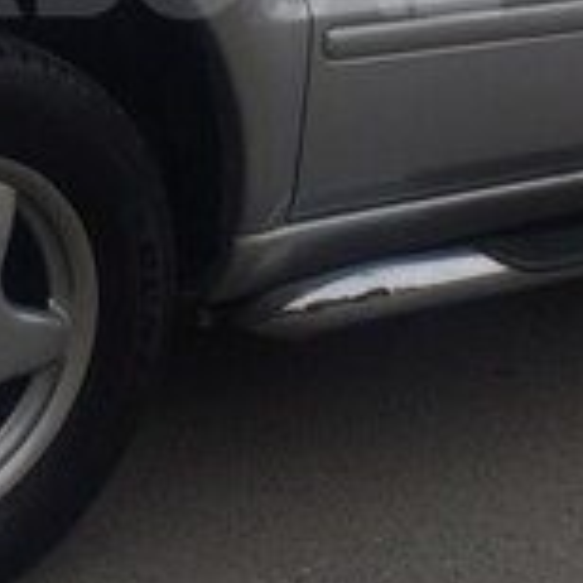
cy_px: -40
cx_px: 114
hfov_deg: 15.7
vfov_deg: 15.5
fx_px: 2096
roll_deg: -4.1
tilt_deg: -12.9
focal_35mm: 110
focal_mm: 4.15
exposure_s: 1/695
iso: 32
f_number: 2.2
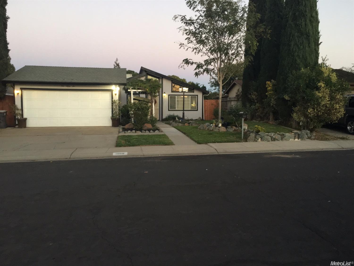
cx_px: 177
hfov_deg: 61.7
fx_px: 296
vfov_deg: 48.2
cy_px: 133
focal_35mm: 29
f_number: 2.2
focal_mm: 4.15
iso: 100
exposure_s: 1/30
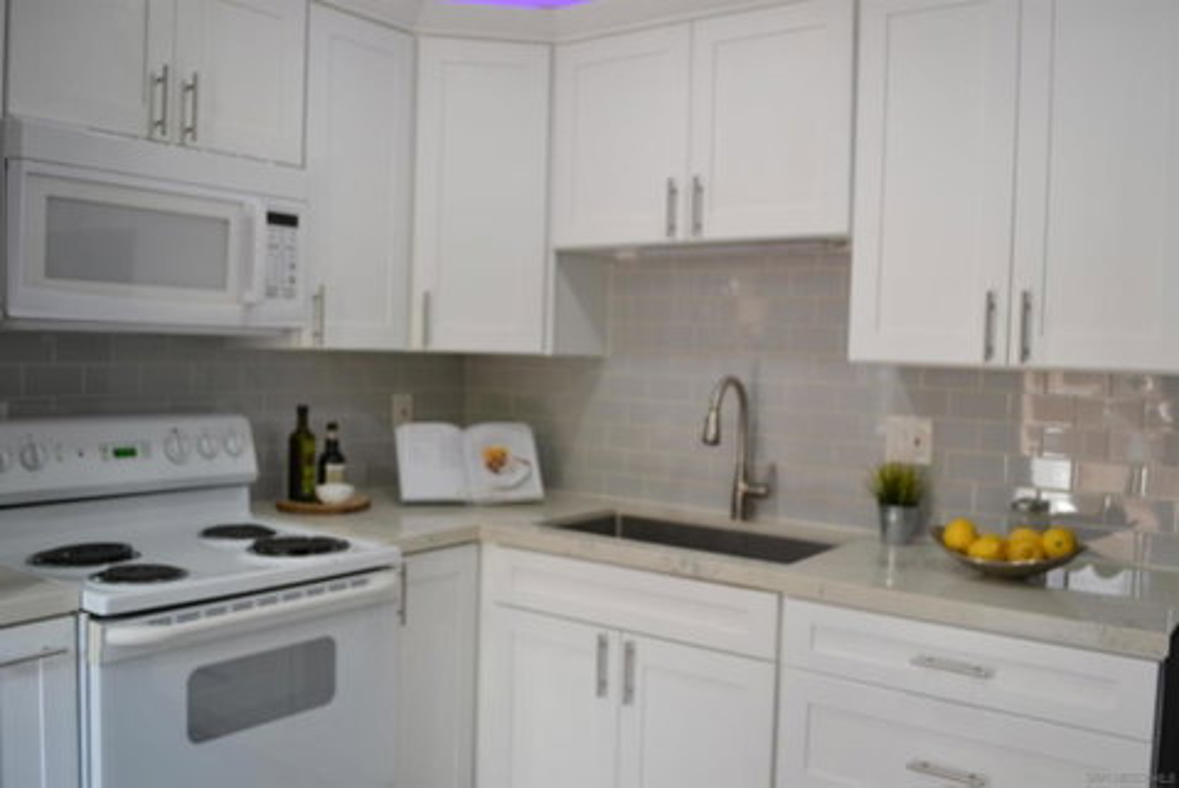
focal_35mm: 33
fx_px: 1081
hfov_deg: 57.2
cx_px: 590
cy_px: 394
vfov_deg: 40.0
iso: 400
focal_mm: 22
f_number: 4.5
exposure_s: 1/80
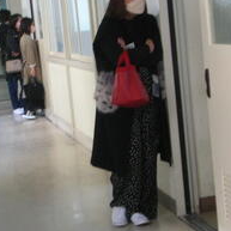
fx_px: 898
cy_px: 116
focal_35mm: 119
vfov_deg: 14.7
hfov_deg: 14.6
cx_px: 73
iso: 50
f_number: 3.7
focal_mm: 10.9
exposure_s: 1/7.7
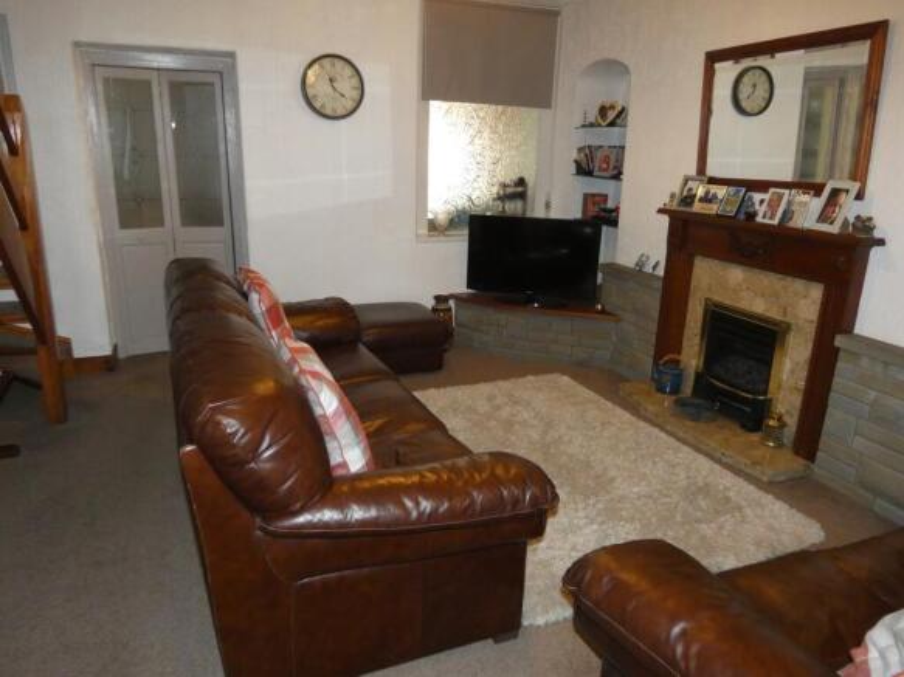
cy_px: 338
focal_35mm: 25
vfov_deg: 54.9
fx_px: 653
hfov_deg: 69.4
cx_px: 452
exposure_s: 1/60
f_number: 3
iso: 800
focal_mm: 4.4
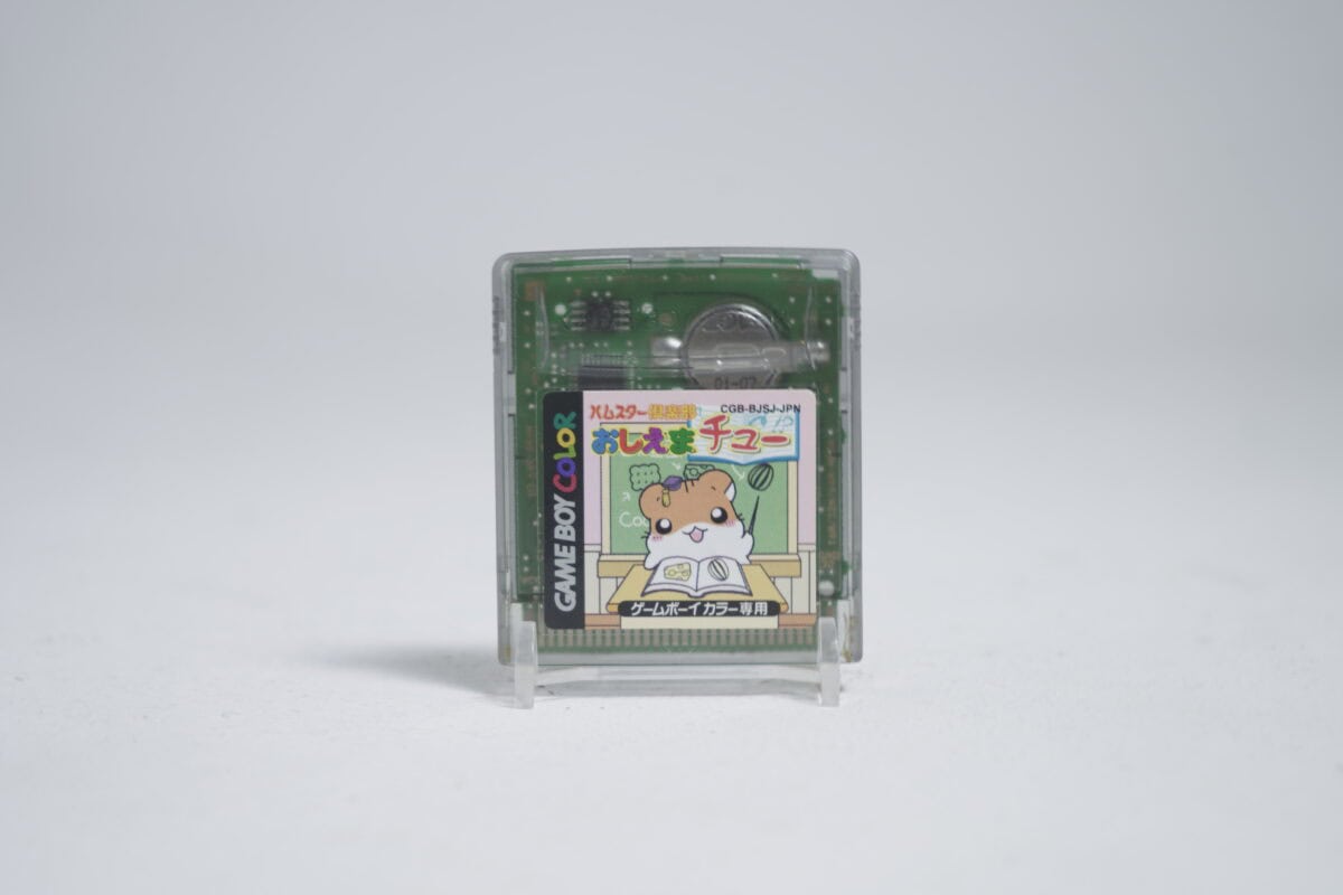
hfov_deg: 28.8
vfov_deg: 19.5
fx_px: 2611
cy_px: 448
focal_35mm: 70
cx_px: 672
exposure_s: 1/6
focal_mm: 70
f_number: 5.6
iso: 100
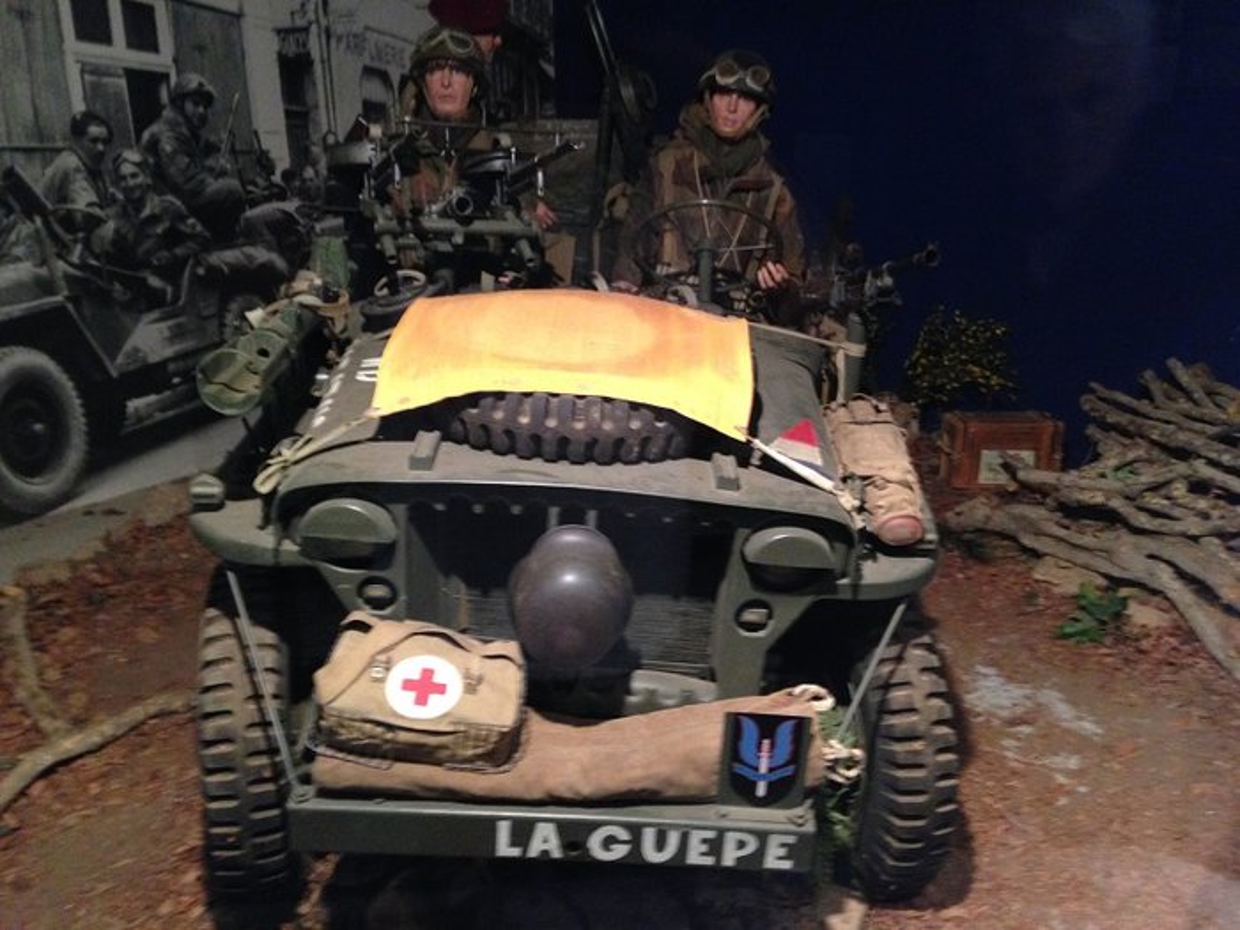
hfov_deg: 55.4
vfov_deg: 42.9
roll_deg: +1.6
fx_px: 1182
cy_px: 465
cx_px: 620
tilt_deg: -20.2
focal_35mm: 33
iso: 320
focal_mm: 4.12
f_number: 2.4
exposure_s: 1/17
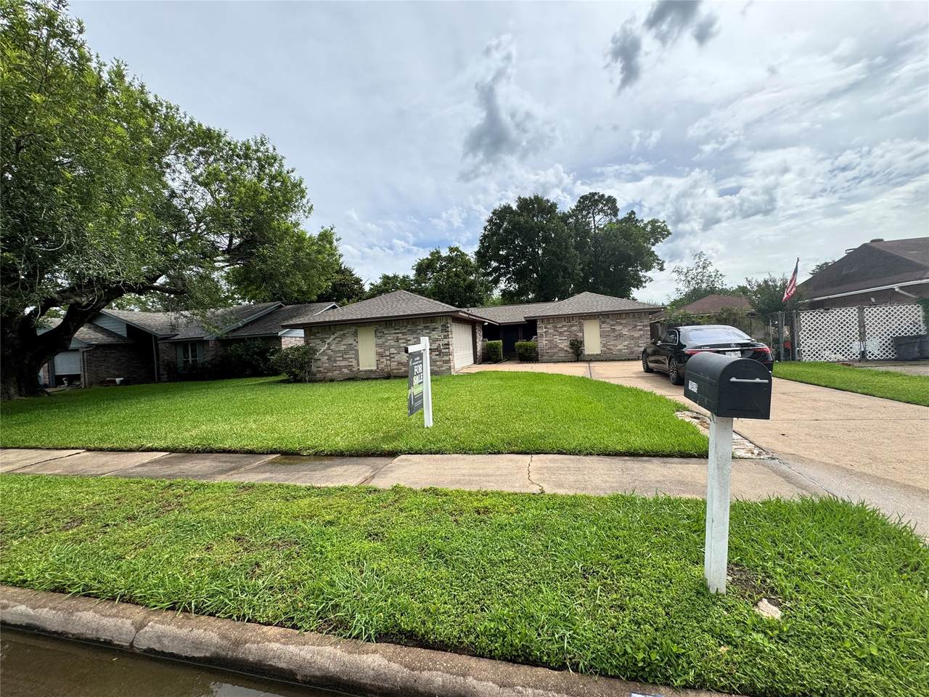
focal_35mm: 14
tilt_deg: -0.7
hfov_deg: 102.1
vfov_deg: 85.7
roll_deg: +2.2
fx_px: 376
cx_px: 464
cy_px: 348
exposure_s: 1/1506
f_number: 2.2
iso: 50
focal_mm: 2.22
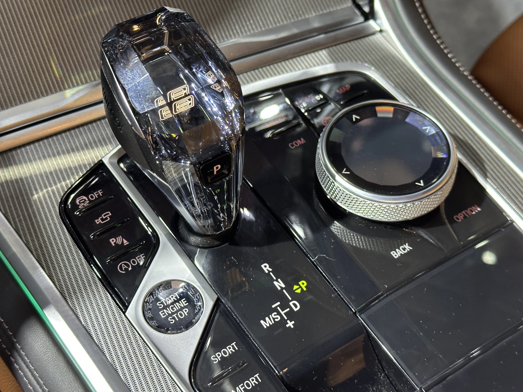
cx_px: 270
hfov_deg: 38.2
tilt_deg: -52.7
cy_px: 190
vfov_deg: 29.1
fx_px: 755
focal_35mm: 50
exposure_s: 1/49
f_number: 1.78
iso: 200
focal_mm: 6.86
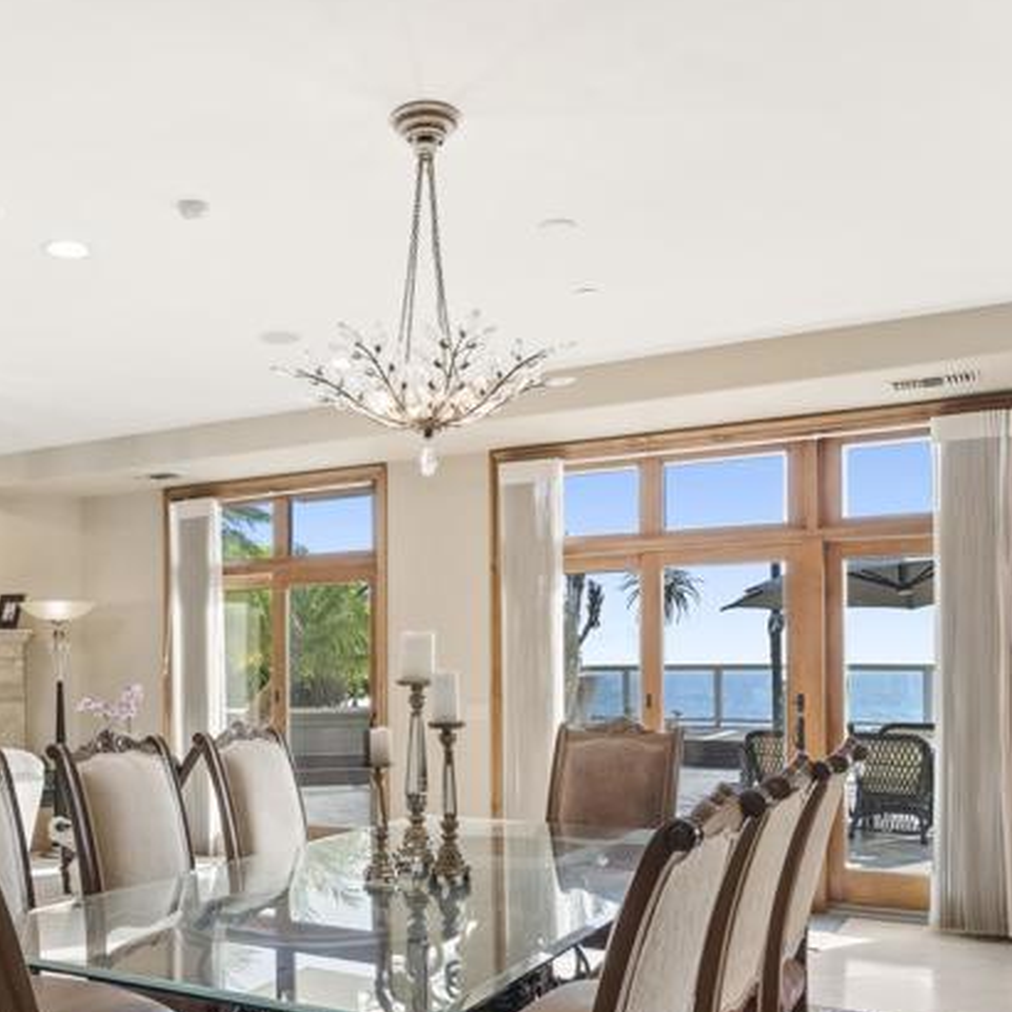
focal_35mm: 34
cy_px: 668
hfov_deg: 48.1
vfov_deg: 47.7
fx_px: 1125
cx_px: 388
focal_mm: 16
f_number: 8
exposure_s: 1/20
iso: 500
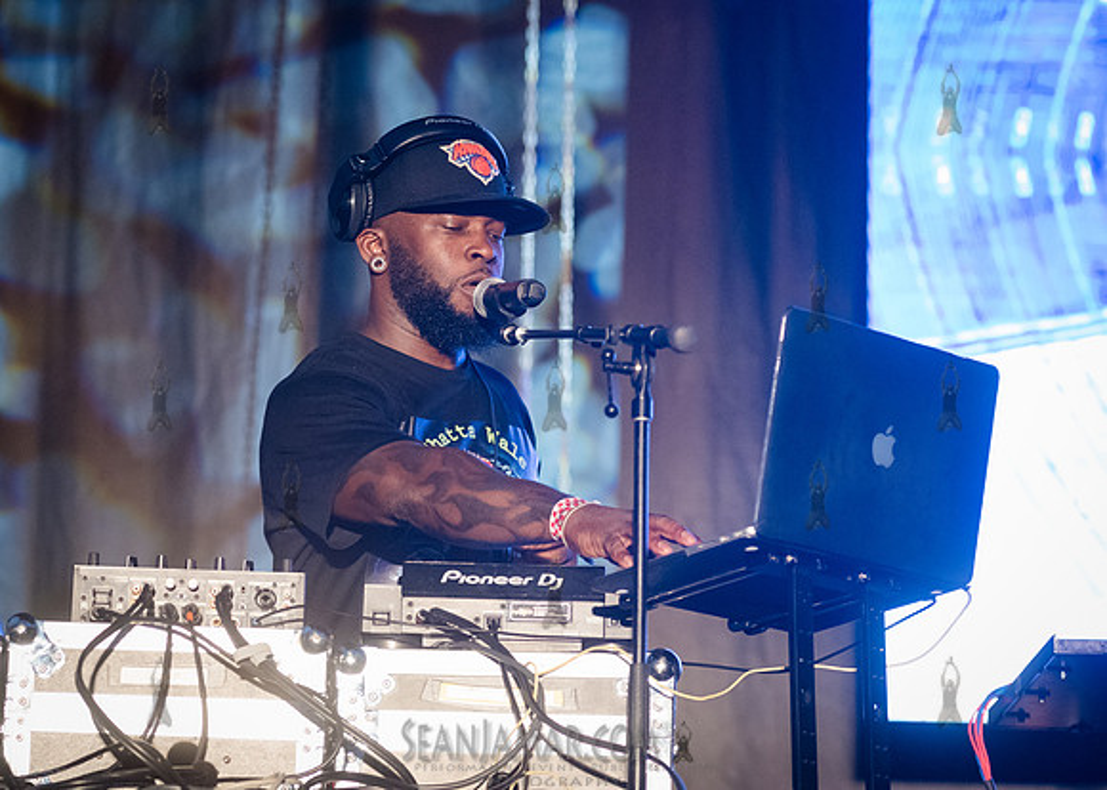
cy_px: 325
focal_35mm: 129
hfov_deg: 15.5
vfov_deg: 11.1
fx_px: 4065
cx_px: 440
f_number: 4
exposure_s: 1/320
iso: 5000
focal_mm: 105
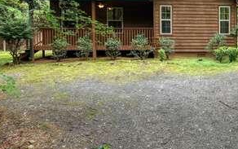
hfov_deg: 32.8
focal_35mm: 58
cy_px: 45
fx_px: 376
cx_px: 227
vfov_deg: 22.3
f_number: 1.8
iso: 160
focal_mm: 8.67
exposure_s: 1/250
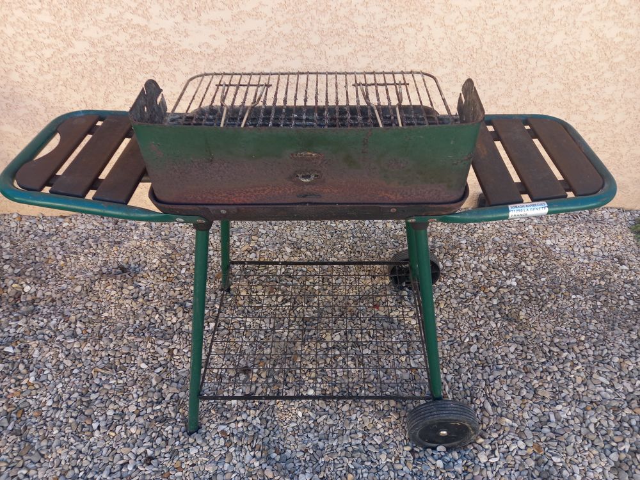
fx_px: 462
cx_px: 320
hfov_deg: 69.4
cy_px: 240
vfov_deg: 54.9
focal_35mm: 25
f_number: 2
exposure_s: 1/100
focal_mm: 4.6
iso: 32
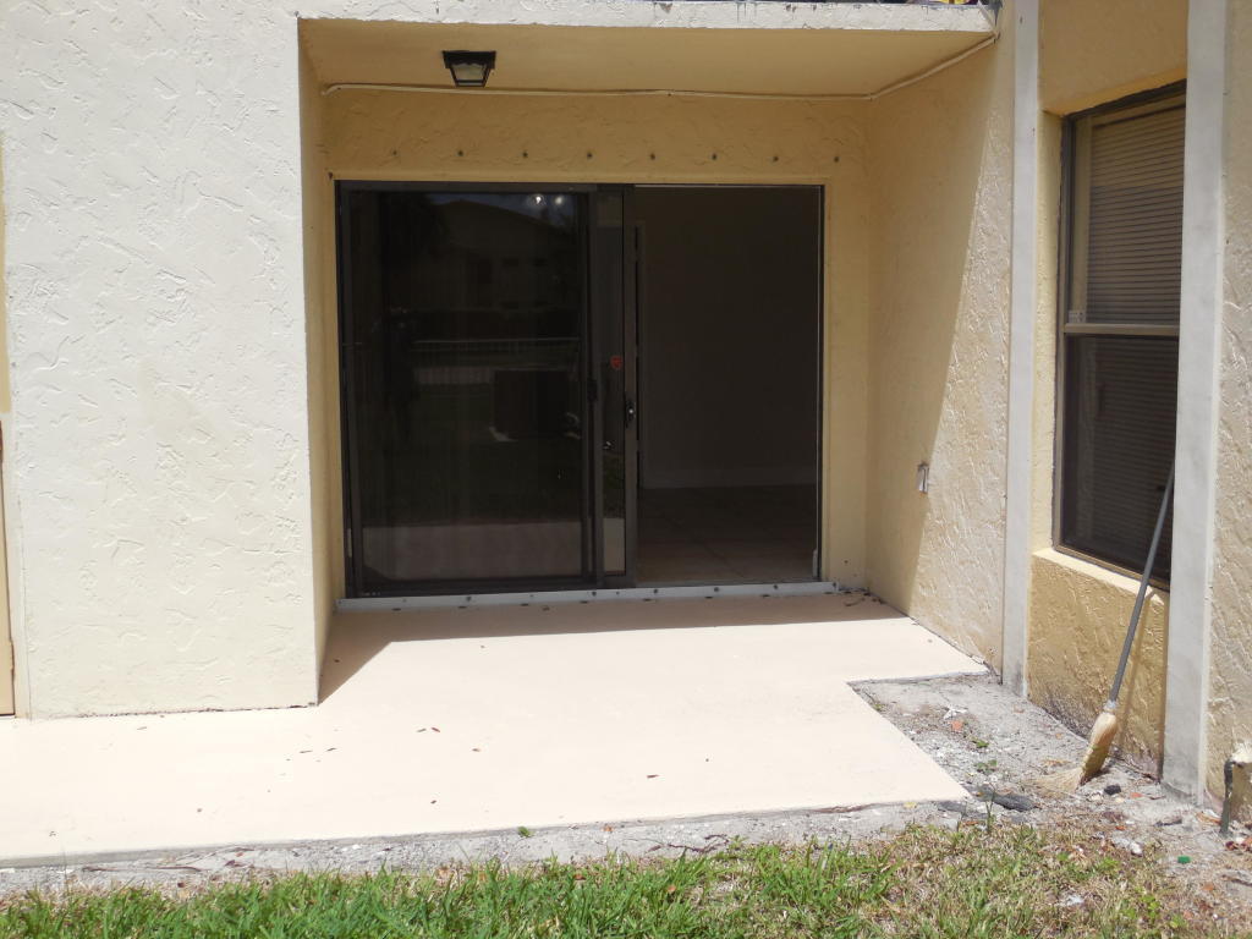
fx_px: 1447
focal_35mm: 40
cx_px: 626
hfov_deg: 46.8
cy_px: 470
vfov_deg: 36.0
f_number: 3.6
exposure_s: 1/1250
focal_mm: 7.1
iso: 125
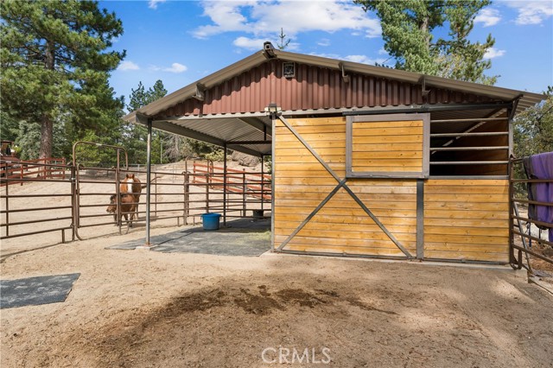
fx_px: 352
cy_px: 184
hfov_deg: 76.4
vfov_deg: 55.3
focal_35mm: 23
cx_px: 276
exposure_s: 1/60
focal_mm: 22.9
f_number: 13
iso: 100
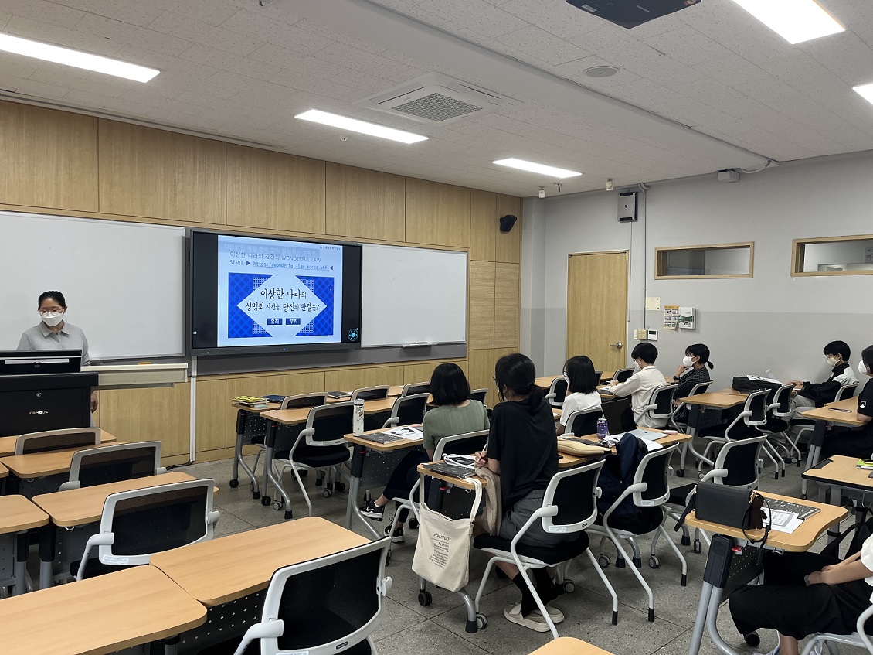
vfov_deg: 53.0
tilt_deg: -1.7
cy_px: 328
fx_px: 656
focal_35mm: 26
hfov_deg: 67.3
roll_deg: -0.4
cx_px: 436
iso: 125
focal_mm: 5.1
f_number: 1.6
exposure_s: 1/120
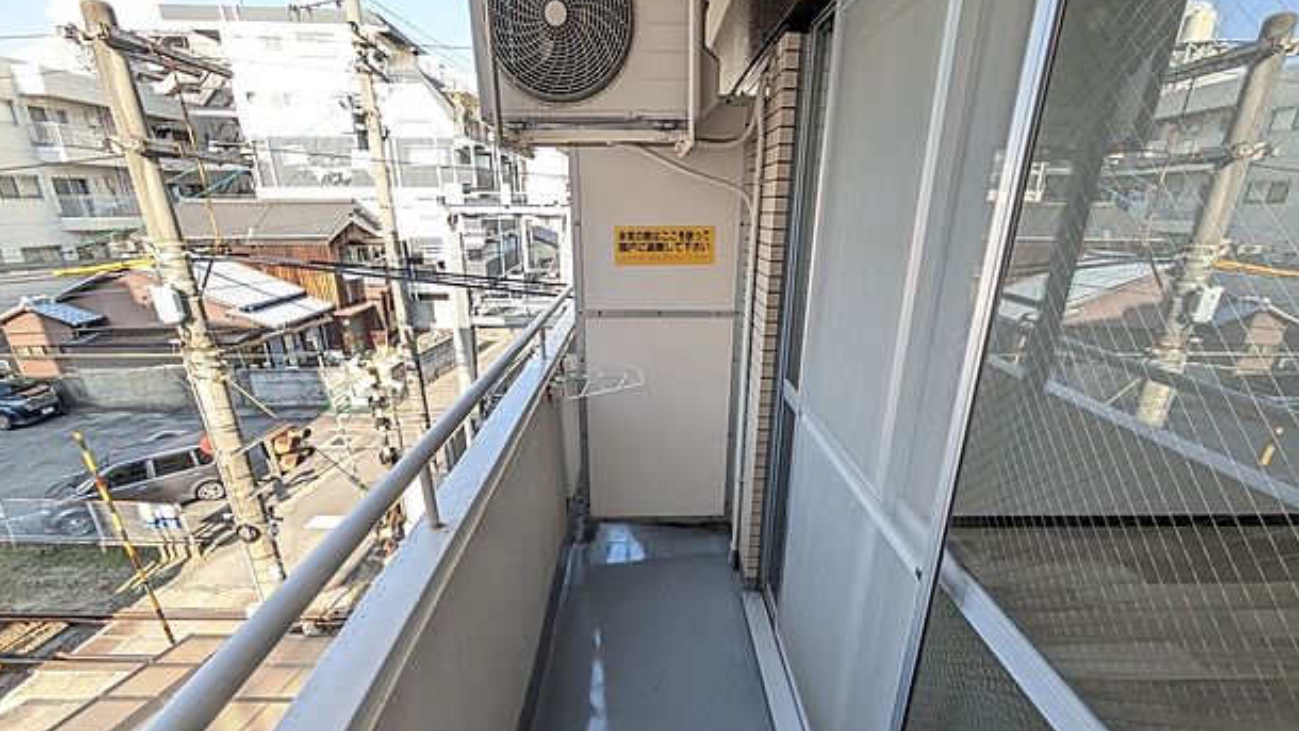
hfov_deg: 99.4
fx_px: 551
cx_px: 658
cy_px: 396
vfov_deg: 67.0
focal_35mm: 16
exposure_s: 1/347
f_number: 2.2
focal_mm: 1.83
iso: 49
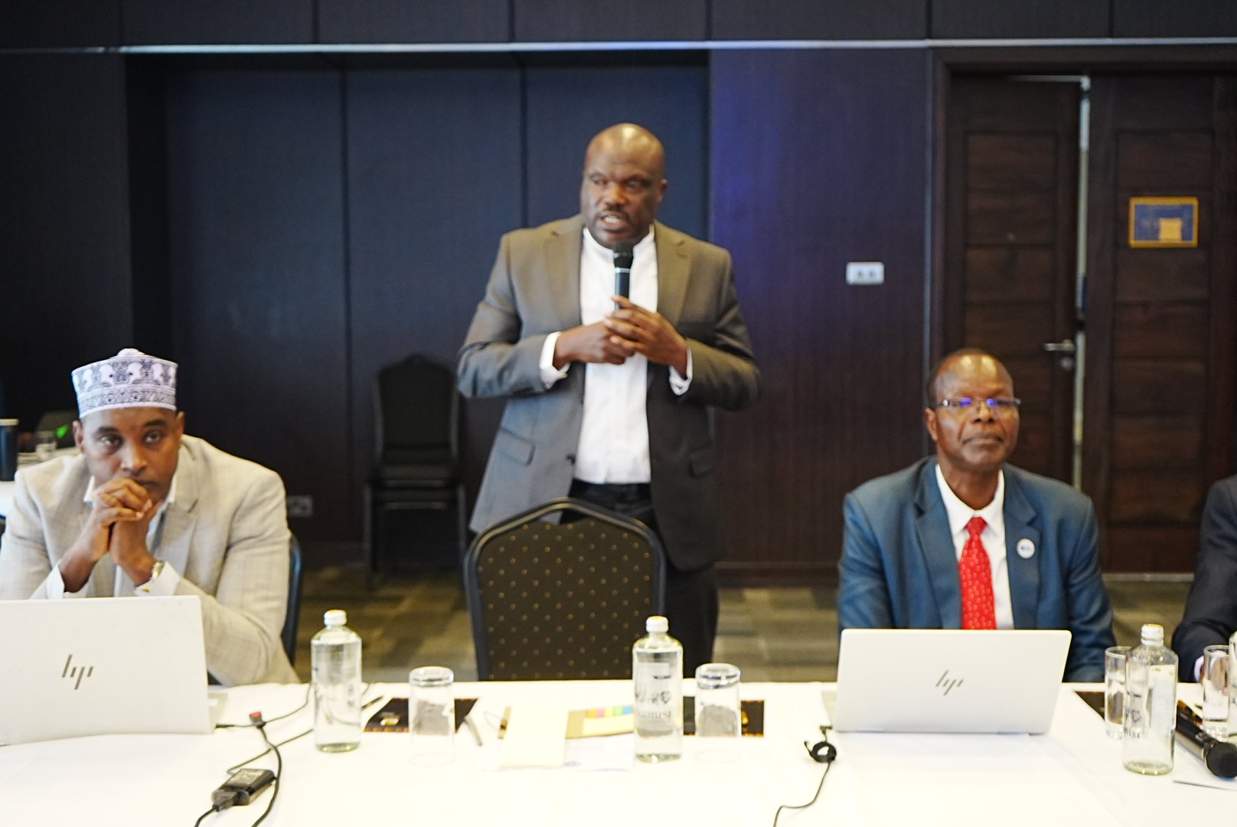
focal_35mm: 43
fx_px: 1479
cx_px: 618
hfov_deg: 45.4
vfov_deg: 31.2
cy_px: 414
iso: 4000
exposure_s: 1/80
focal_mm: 43
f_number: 4.5
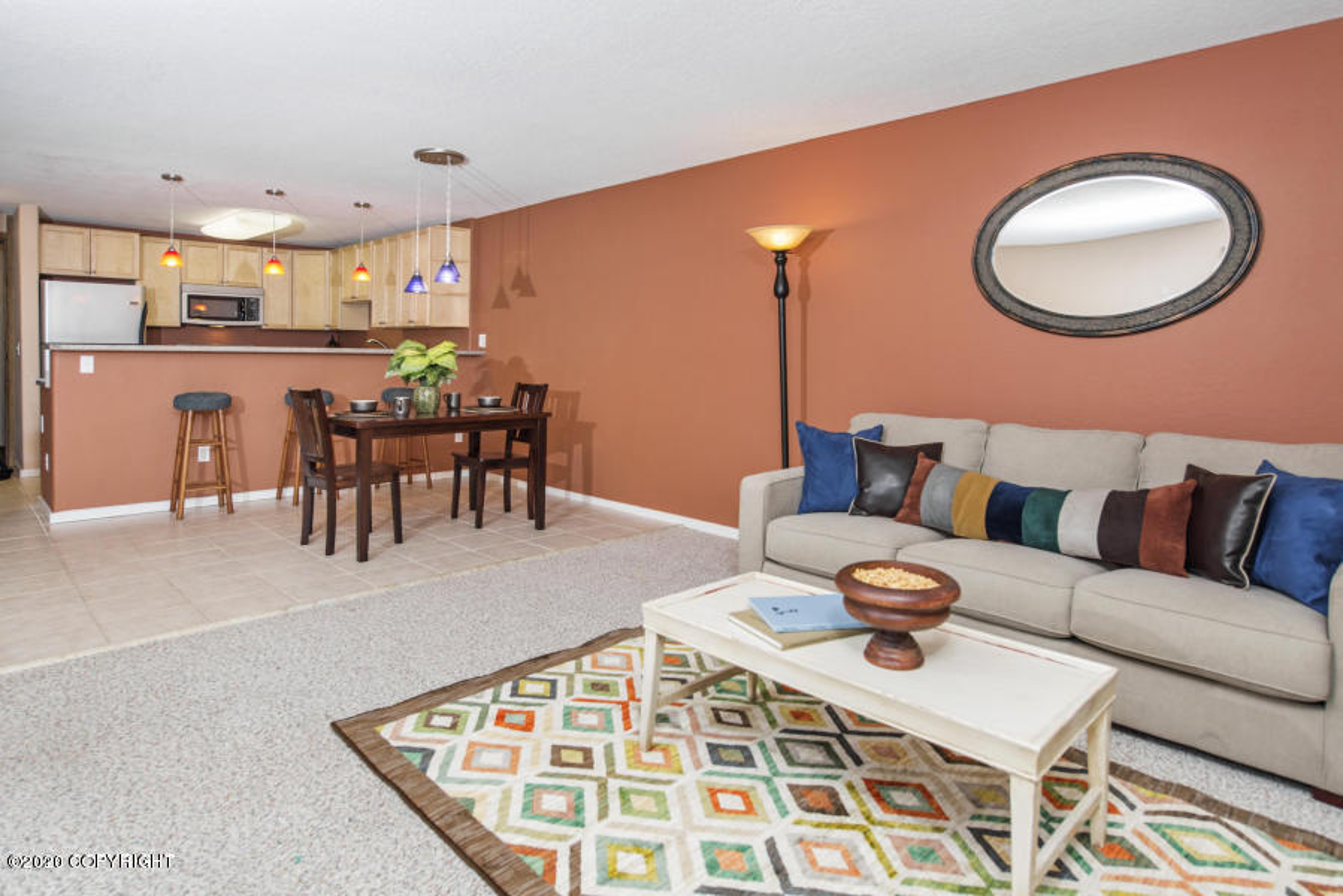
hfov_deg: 84.0
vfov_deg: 62.0
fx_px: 746
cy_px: 448
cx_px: 672
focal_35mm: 20
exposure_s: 1/160
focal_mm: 20
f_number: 4.5
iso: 400
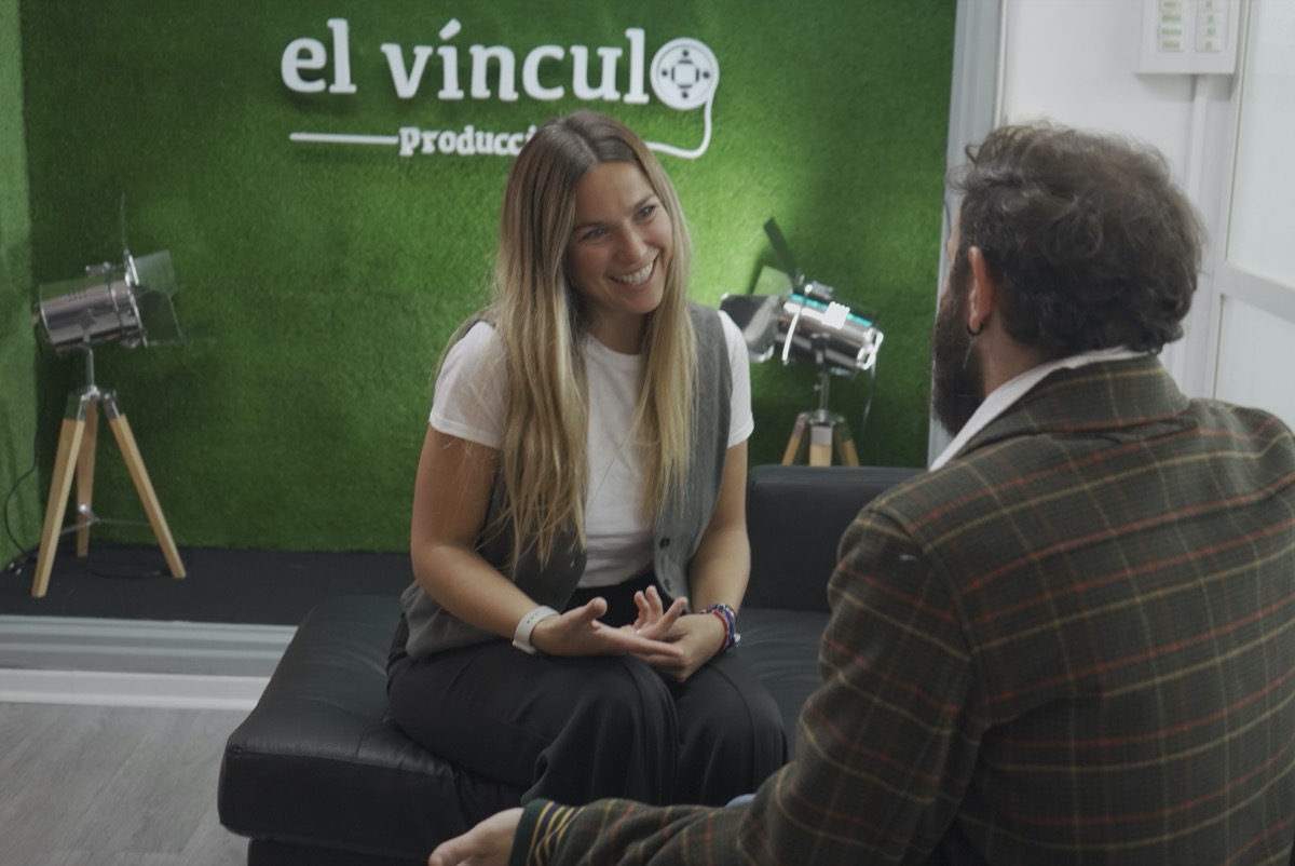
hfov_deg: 41.9
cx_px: 648
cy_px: 433
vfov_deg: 28.7
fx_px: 1692
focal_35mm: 47
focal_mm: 47
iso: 3200
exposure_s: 1/50
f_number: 4.5
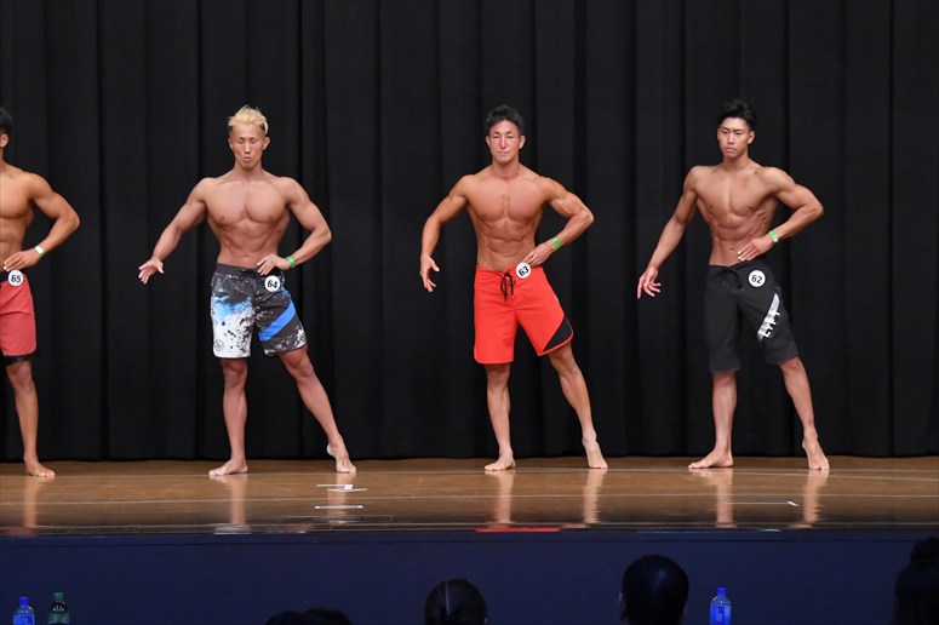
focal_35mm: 168
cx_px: 470
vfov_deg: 8.2
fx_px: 4380
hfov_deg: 12.2
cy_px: 312
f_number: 5.6
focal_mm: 112
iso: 8000
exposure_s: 1/400
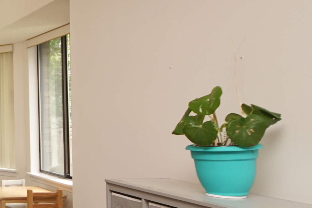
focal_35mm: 51
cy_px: 116
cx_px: -126
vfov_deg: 26.5
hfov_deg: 28.9
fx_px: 442
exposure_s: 1/60
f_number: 4.5
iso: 400
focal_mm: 12
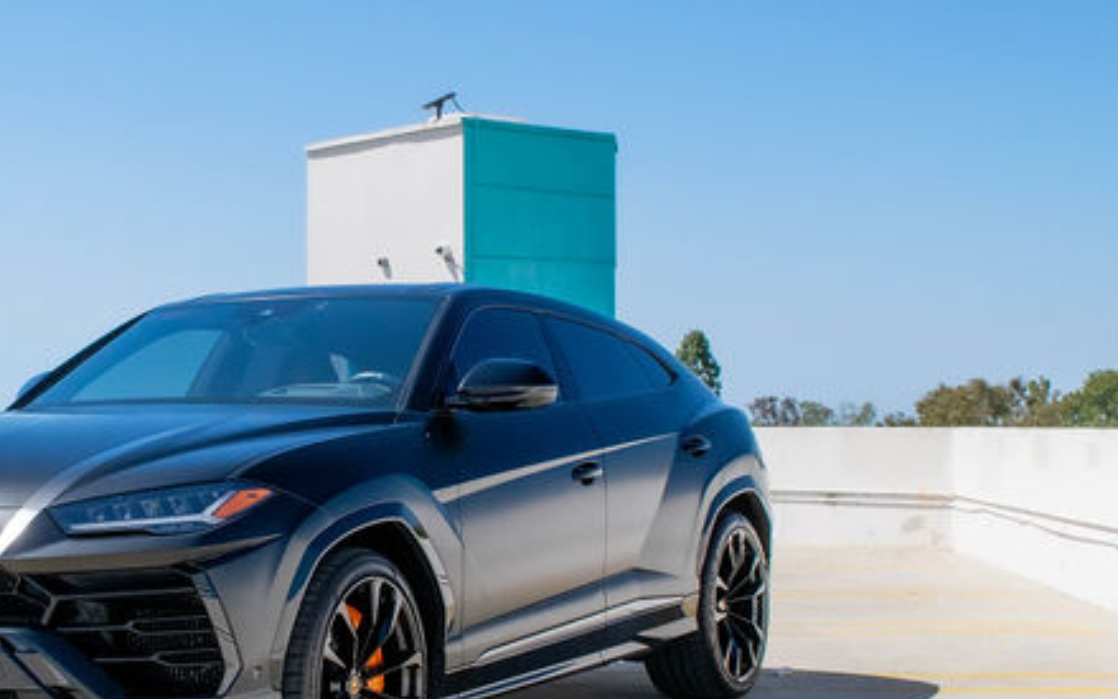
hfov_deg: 31.2
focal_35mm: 64
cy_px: 400
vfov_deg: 20.3
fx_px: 1950
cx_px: 226
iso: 400
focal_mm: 18
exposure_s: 1/2000
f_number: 8
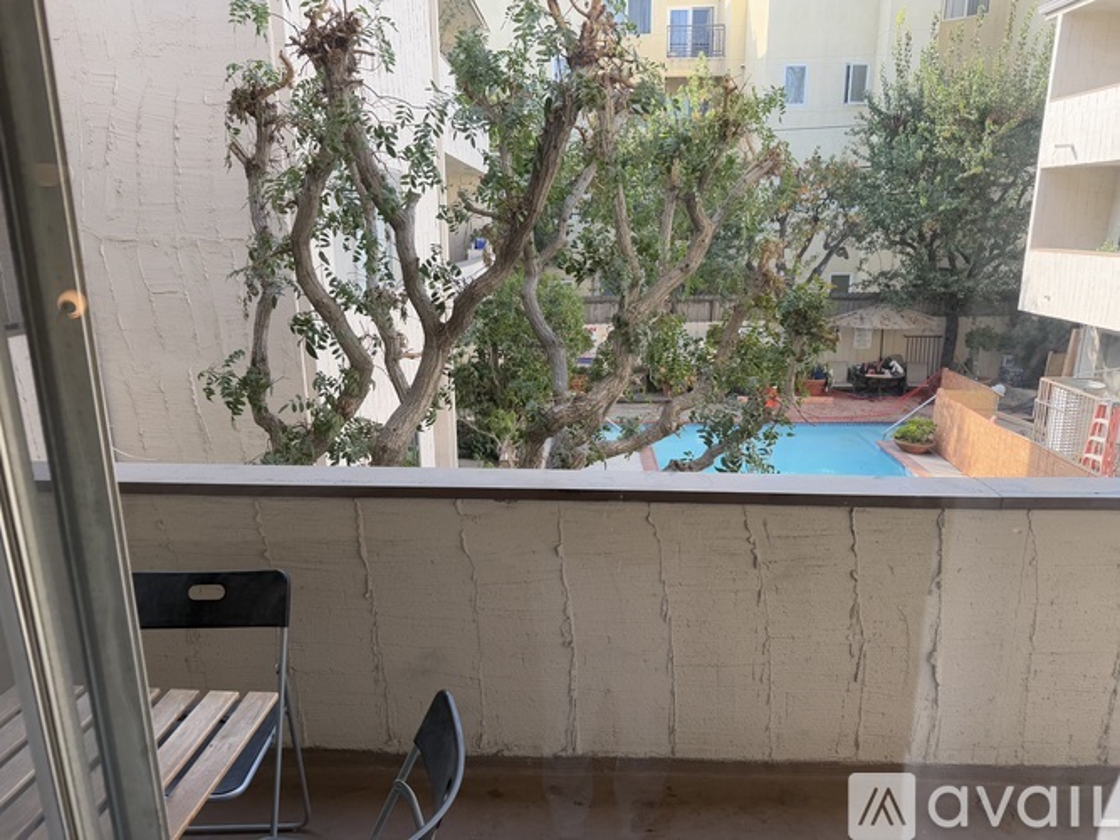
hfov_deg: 71.6
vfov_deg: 56.8
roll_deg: +0.5
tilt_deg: -14.4
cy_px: 420
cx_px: 560
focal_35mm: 24
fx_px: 776
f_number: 1.78
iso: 80
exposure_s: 1/419
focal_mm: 6.76
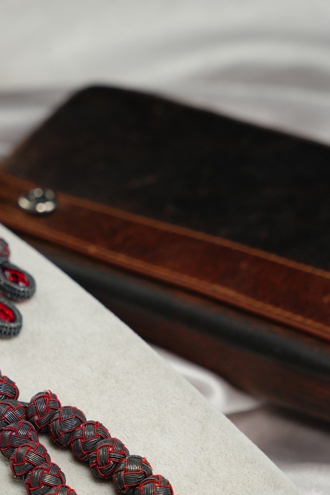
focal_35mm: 145
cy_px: 482
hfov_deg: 9.4
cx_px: 92
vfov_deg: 14.0
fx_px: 1994
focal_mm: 70
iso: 640
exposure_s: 1/125
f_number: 7.1
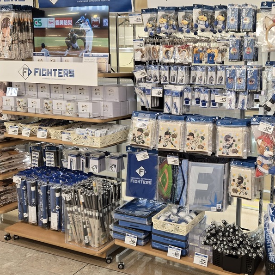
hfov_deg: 40.0
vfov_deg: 40.9
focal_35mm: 41
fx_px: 369
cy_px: 126
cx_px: 200
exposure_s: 1/100
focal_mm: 5.4
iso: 100
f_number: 1.8
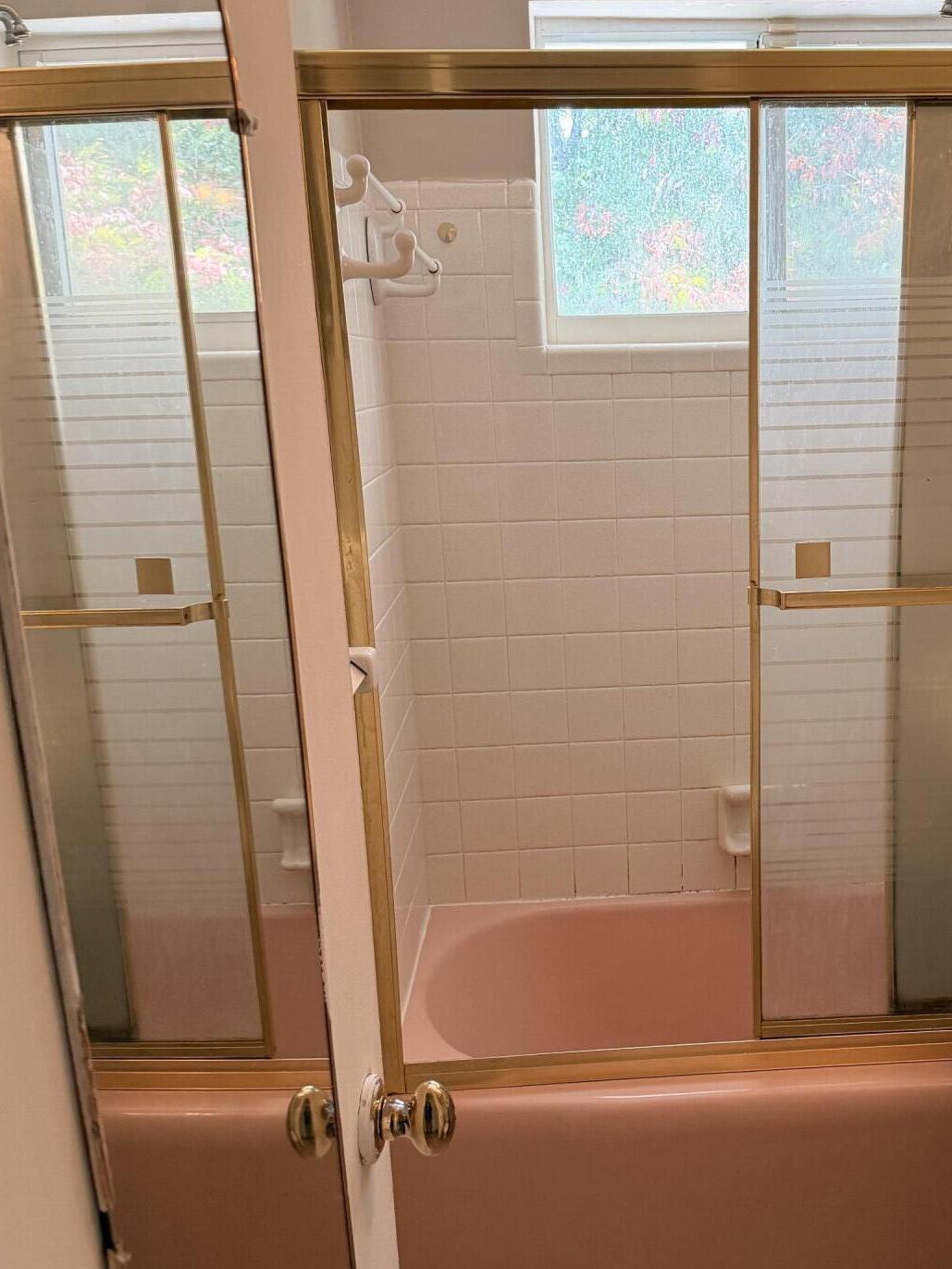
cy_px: 675
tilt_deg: -14.4
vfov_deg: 52.6
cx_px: 668
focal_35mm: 35
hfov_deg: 40.0
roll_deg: +1.2
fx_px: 1283
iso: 400
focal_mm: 6.76
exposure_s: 1/120
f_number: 1.78
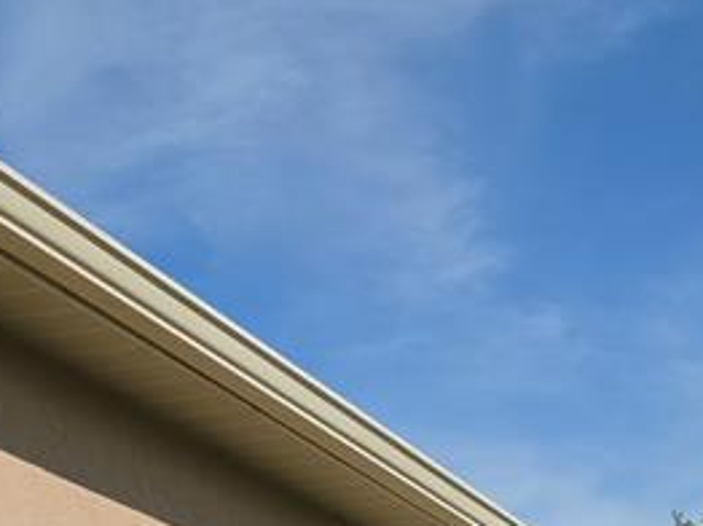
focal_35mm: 90
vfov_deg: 14.9
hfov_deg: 21.4
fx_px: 1826
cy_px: 853
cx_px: 604
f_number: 1.8
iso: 80
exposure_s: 1/6409
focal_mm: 5.4
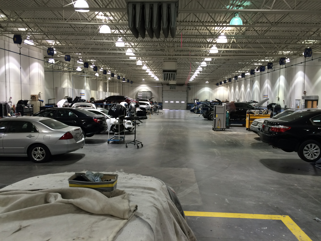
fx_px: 269
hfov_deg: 61.7
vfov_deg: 48.2
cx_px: 160
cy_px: 120
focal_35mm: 29
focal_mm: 4.15
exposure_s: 1/30
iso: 50
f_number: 2.2
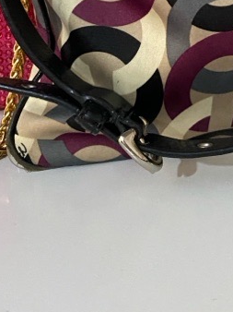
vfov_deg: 23.0
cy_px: -77
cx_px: 253
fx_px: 692
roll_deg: -0.9
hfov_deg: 18.4
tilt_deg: -5.8
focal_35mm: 77
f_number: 1.8
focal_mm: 4.25
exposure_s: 1/38
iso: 640
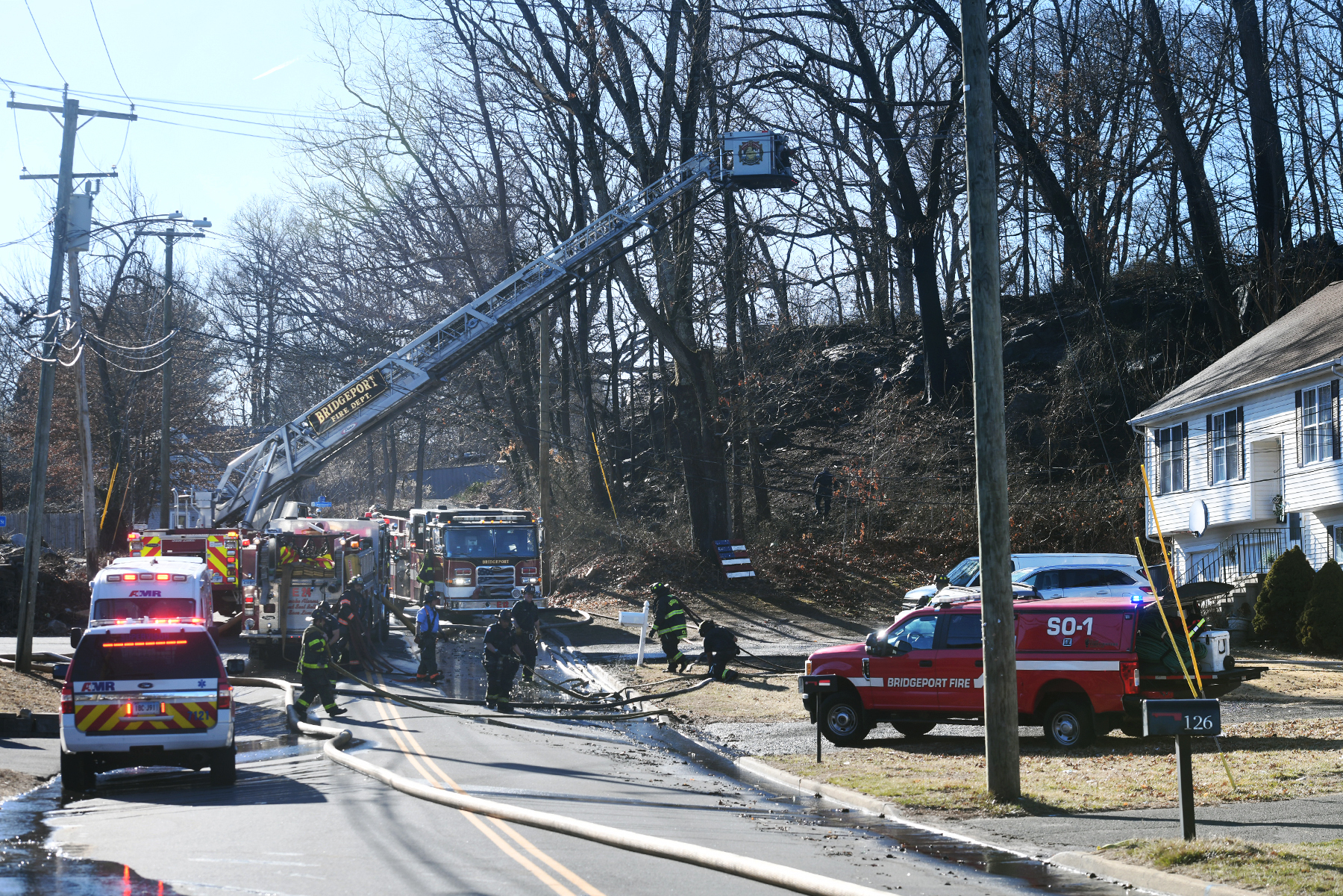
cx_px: 672
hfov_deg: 24.8
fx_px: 3059
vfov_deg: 16.7
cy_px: 448
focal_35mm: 82
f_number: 7.1
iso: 200
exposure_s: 1/400
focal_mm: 82
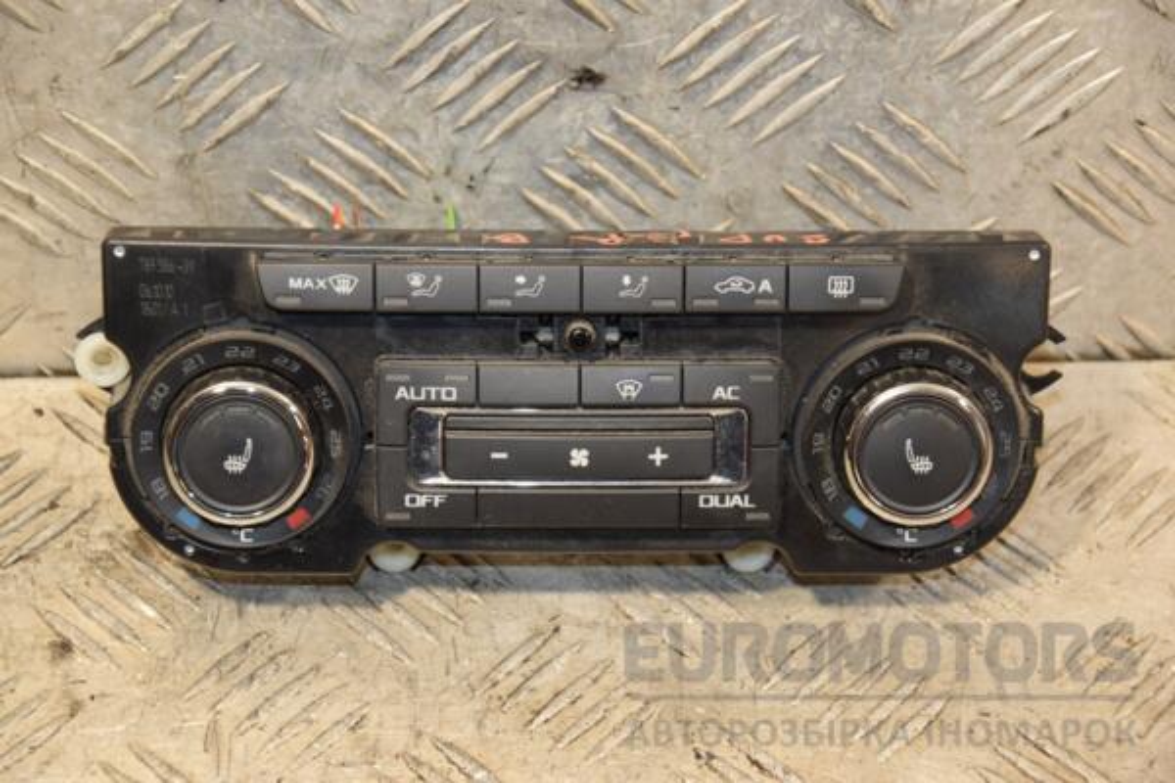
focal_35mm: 112
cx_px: 588
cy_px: 392
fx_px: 3672
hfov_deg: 18.2
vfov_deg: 12.2
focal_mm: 75
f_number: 5.3
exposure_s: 1/125
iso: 800
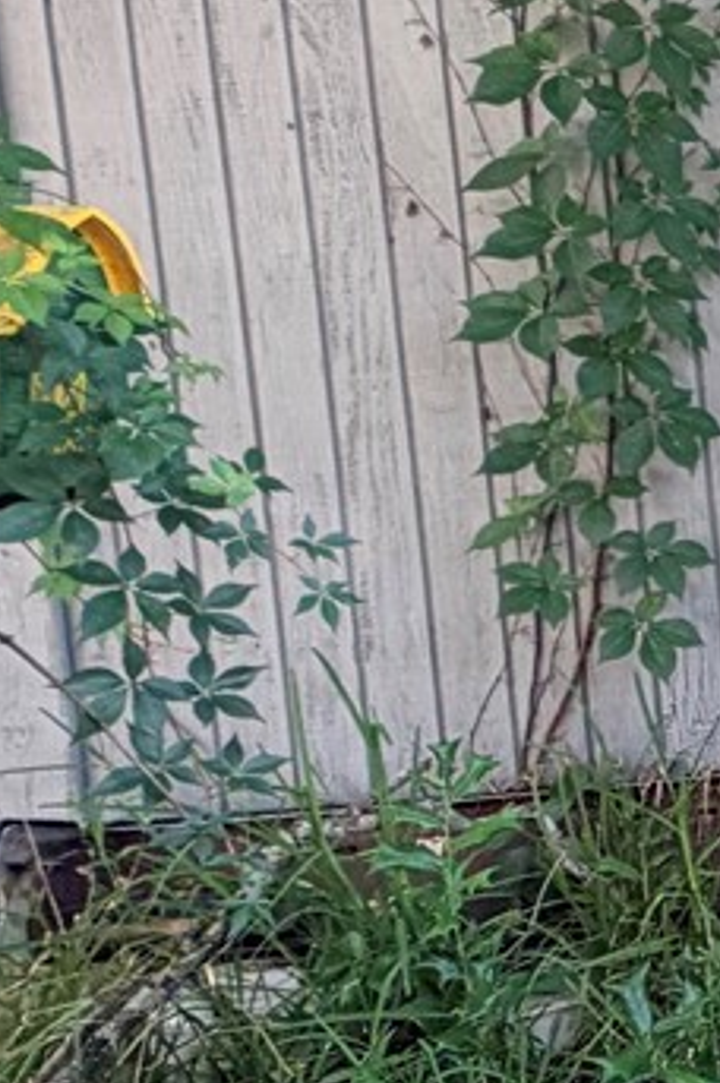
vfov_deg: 29.0
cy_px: 218
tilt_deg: -6.6
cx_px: 1819
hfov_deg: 13.4
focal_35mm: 68
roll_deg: +1.2
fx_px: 2044
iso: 80
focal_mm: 2.22
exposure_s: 1/121
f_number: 2.2
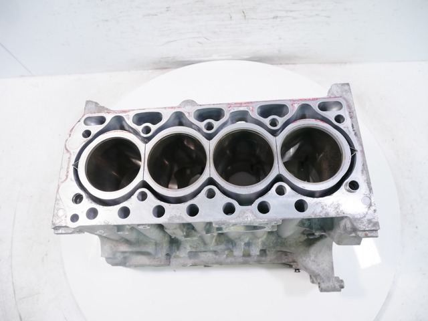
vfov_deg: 56.8
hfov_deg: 71.6
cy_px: 160
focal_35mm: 24
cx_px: 214
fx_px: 297
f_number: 3.5
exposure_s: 1/60
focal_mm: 12
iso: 250
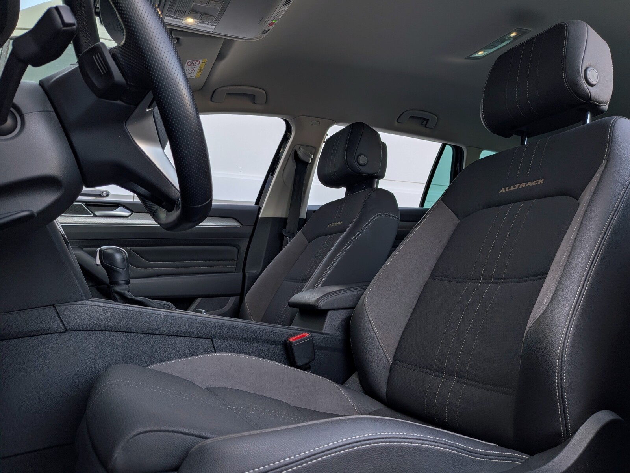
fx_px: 437
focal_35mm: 24
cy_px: 236
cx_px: 315
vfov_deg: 56.8
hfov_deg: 71.6
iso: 31
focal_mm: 4.53
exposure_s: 1/290
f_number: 1.7
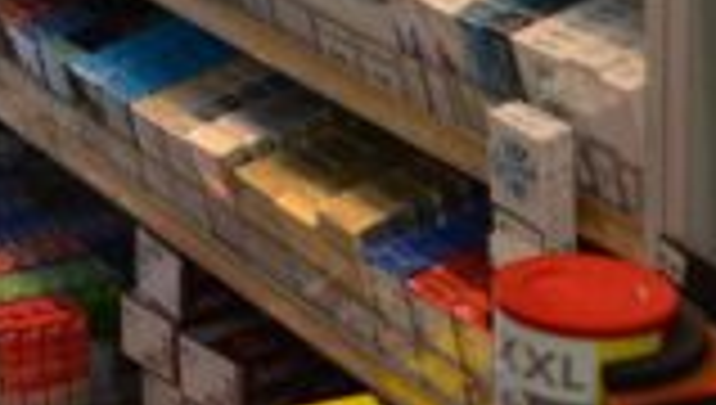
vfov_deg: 8.9
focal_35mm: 125
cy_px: -549
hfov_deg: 16.8
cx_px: 14
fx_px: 2377
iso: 320
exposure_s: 1/60
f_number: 4.5
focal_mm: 38
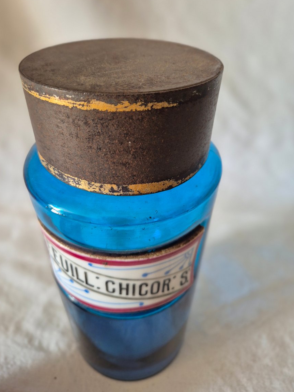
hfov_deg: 56.8
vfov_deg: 71.6
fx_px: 272
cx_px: 144
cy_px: 189
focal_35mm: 24
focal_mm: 5.4
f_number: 1.8
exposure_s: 1/100
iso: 320
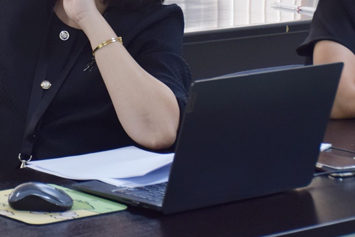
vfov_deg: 7.0
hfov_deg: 10.5
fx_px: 1932
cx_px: 186
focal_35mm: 196
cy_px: -41
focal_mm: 48
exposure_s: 1/80
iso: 400
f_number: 4.5
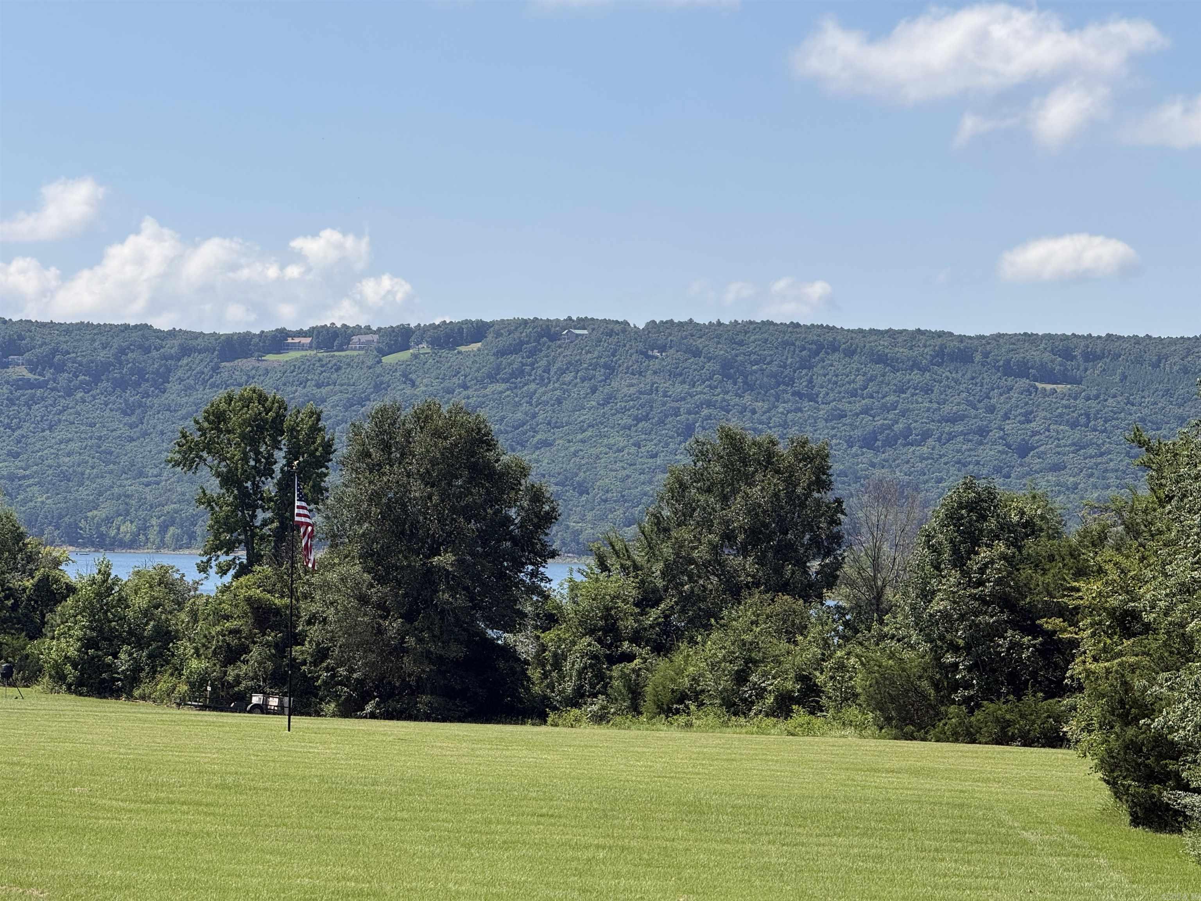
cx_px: 600
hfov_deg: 16.4
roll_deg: -1.6
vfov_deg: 12.3
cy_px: 450
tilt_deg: +1.0
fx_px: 4163
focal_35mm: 120
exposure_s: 1/1818
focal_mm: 15.66
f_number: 2.8
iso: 50
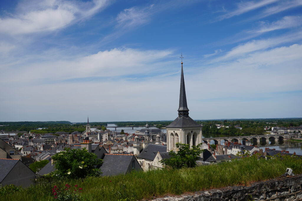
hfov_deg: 55.1
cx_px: 151
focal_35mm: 34
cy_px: 100
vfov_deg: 38.4
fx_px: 289
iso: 100
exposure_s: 1/1250
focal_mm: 23
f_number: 5
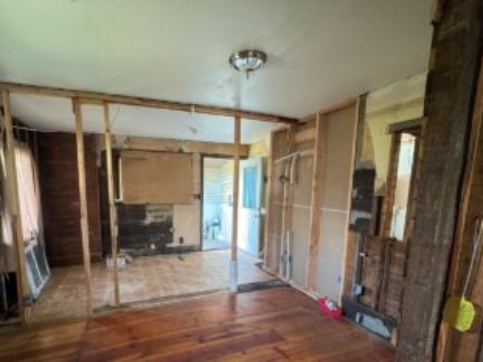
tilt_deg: -7.7
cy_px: 221
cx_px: 221
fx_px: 251
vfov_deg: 70.7
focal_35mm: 18
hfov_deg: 87.6
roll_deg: -0.9
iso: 640
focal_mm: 2.22
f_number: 2.2
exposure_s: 1/60
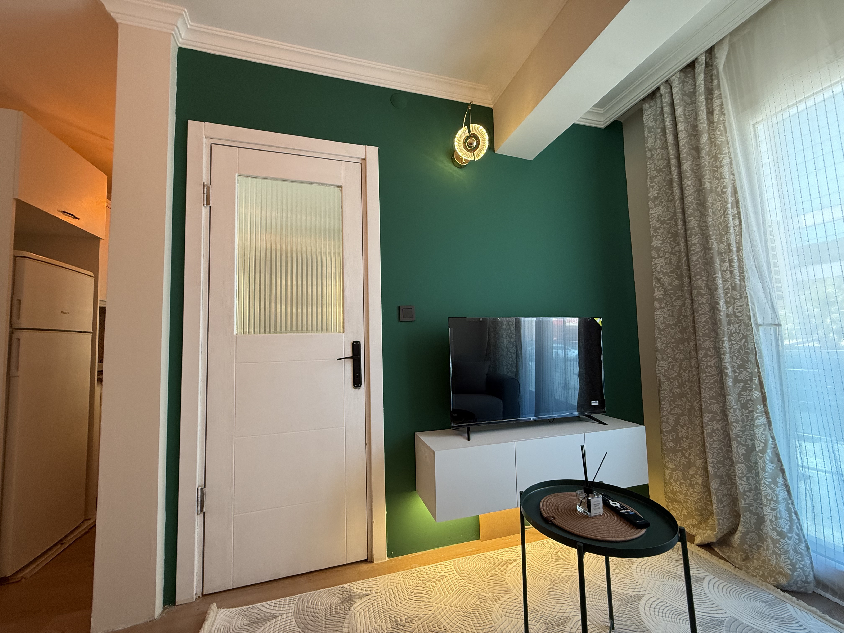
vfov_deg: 85.7
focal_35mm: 14
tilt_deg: +4.7
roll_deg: +1.4
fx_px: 341
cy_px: 316
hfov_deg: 102.1
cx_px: 422
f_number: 2.2
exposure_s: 1/100
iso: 200
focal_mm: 2.22
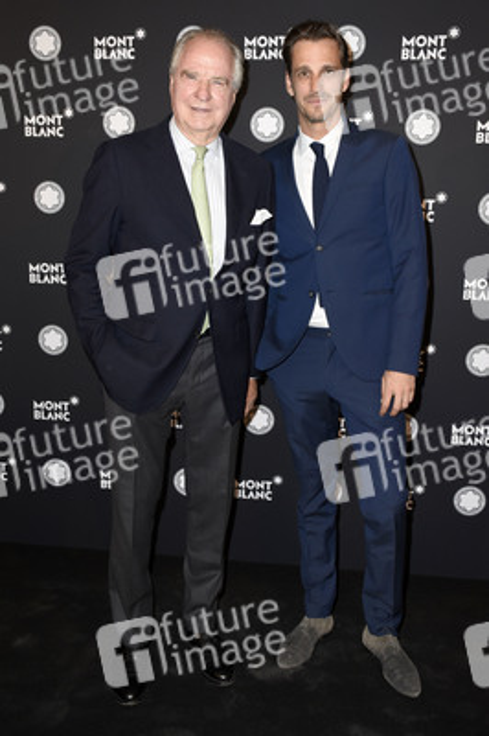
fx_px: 704
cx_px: 244
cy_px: 368
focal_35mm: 34
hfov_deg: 38.3
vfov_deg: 55.1
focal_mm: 23
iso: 500
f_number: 6.3
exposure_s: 1/160
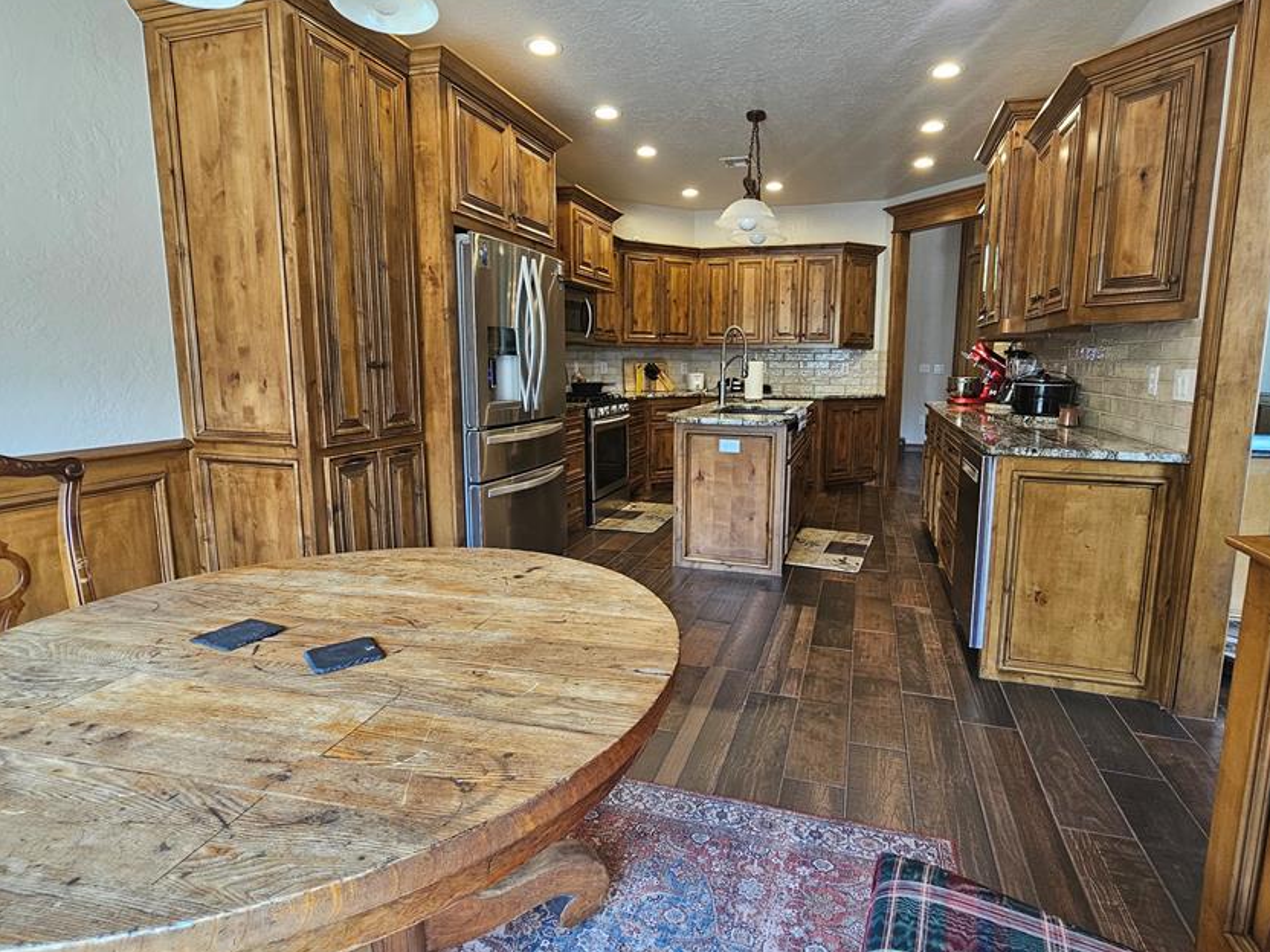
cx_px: 682
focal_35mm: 16
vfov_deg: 78.0
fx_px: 587
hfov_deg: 94.3
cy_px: 449
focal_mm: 2.2
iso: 160
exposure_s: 1/60
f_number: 2.2
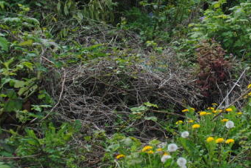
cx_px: 216
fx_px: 524
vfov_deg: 17.9
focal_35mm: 75
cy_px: 9
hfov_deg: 26.2
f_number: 6.3
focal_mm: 26
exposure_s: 1/200
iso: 100
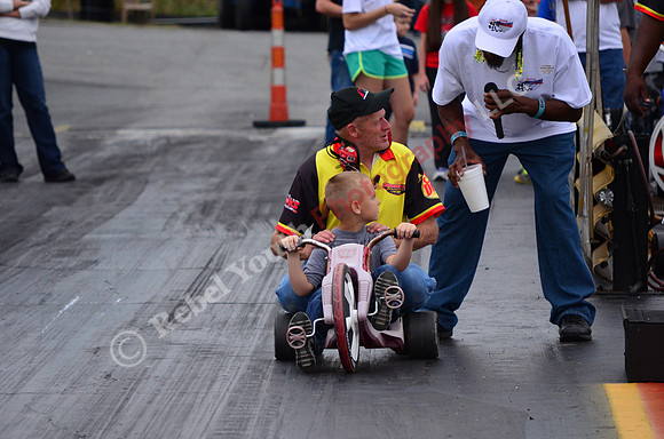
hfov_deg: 6.9
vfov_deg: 4.6
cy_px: 220
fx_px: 5521
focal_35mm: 300
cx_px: 332
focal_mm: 200
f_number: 5.6
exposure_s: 1/2000
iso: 1000
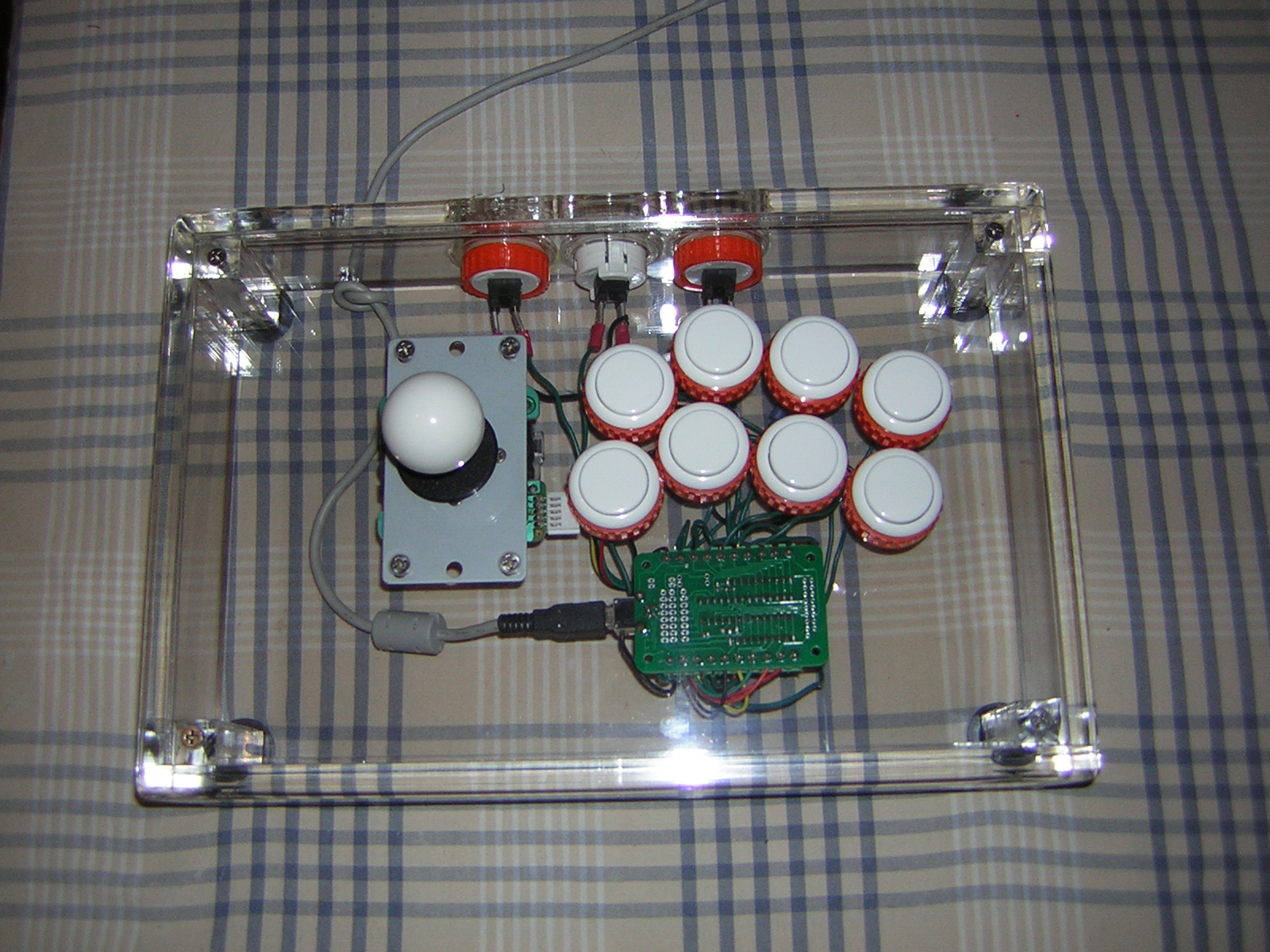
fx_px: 1321
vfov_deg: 39.7
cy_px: 476
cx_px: 635
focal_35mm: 36
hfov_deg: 51.4
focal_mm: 4.7
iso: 50
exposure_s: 1/60.1
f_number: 2.6
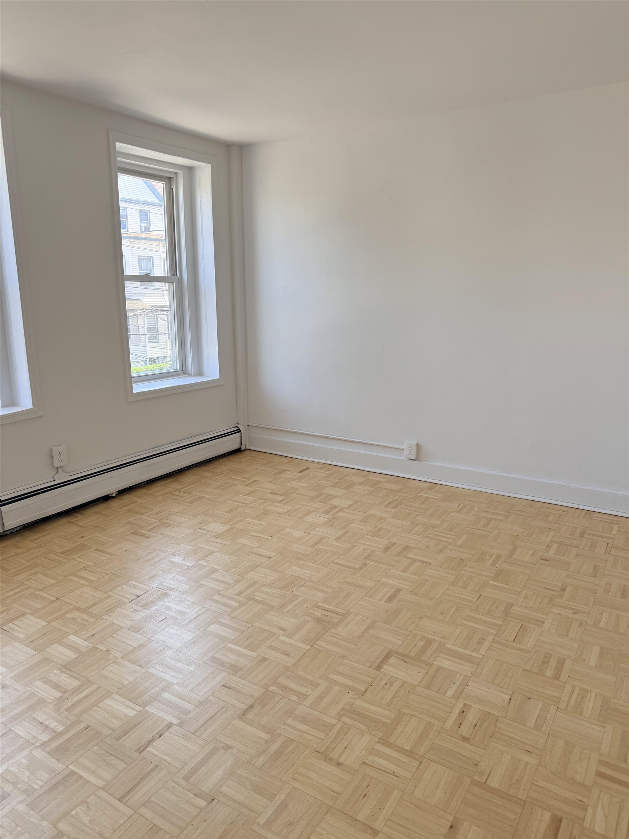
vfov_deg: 71.6
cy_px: 420
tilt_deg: -12.0
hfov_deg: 56.8
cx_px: 314
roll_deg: -0.1
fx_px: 581
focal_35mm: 24
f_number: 1.78
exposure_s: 1/310
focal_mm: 6.76
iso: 100
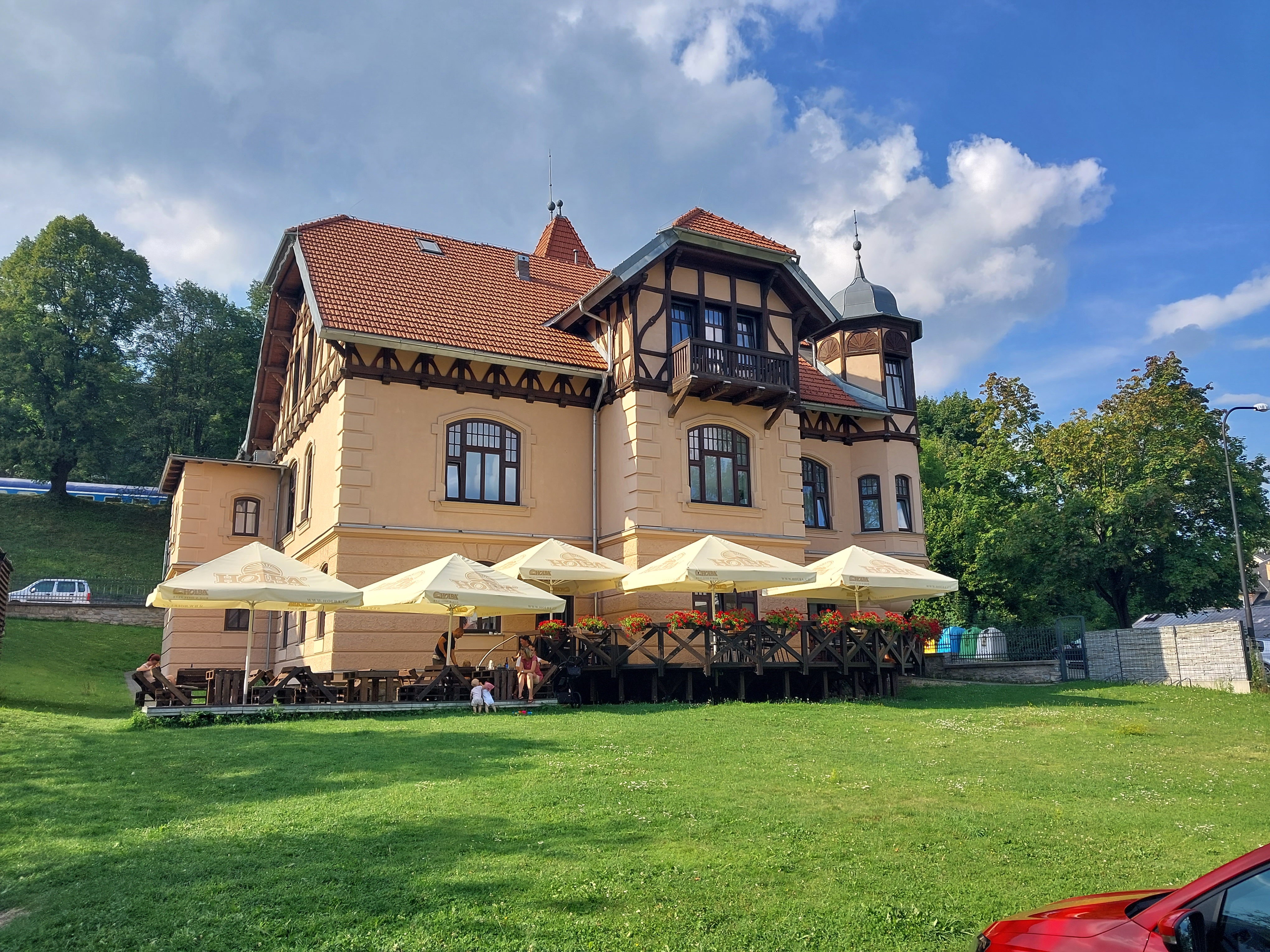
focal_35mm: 30
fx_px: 1101
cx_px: 635
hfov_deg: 60.0
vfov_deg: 46.8
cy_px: 476
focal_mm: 4.6
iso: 20
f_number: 1.8
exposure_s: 1/580
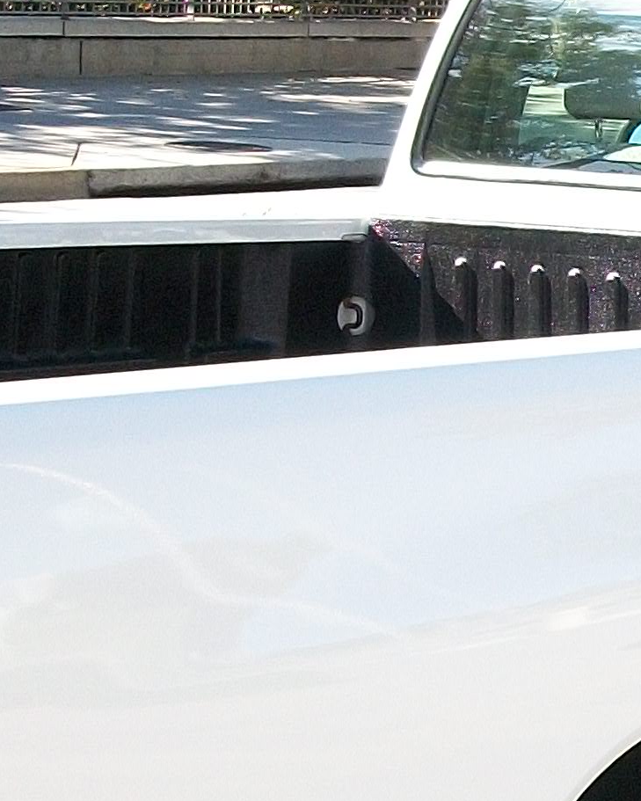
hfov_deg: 12.5
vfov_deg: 16.2
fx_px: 2821
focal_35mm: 119
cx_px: 864
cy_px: 375
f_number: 2.9
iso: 80
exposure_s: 1/320
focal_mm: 5.7
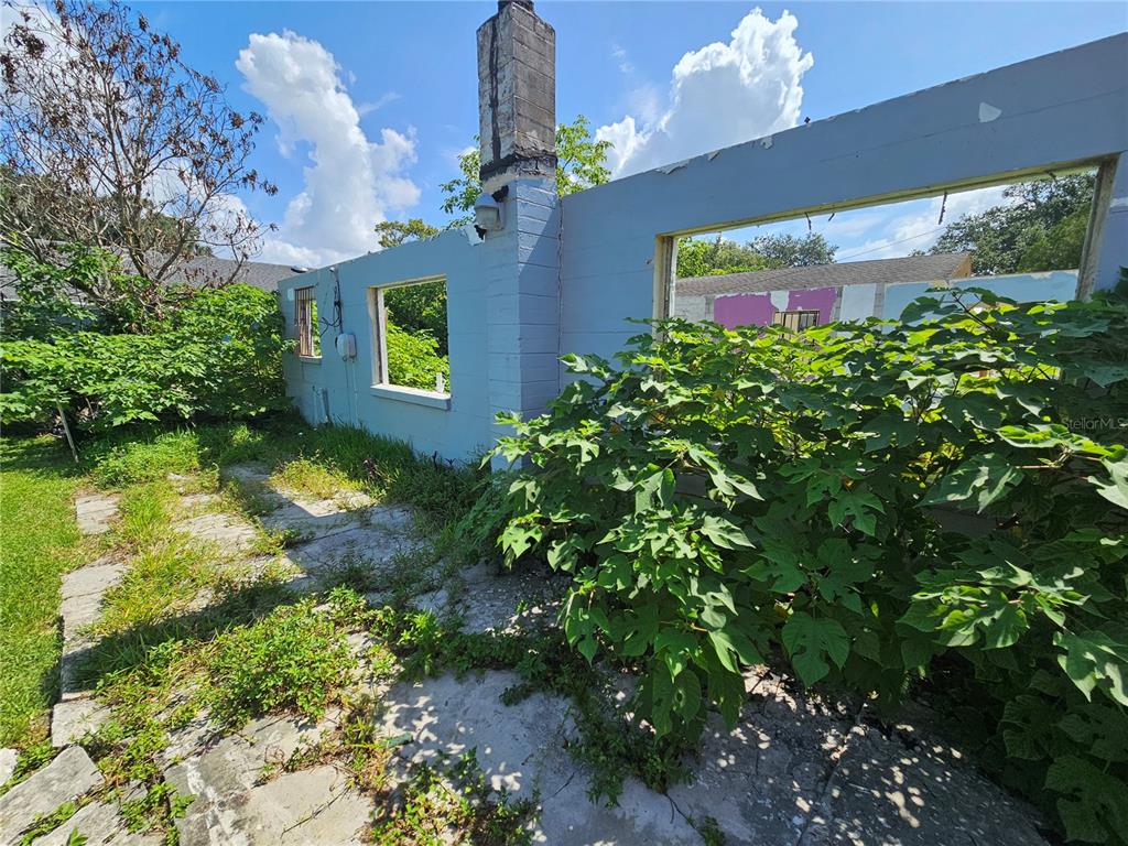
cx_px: 564
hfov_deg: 106.2
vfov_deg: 89.9
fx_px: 424
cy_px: 423
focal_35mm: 13
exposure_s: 1/1824
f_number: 2.2
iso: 50
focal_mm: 2.2
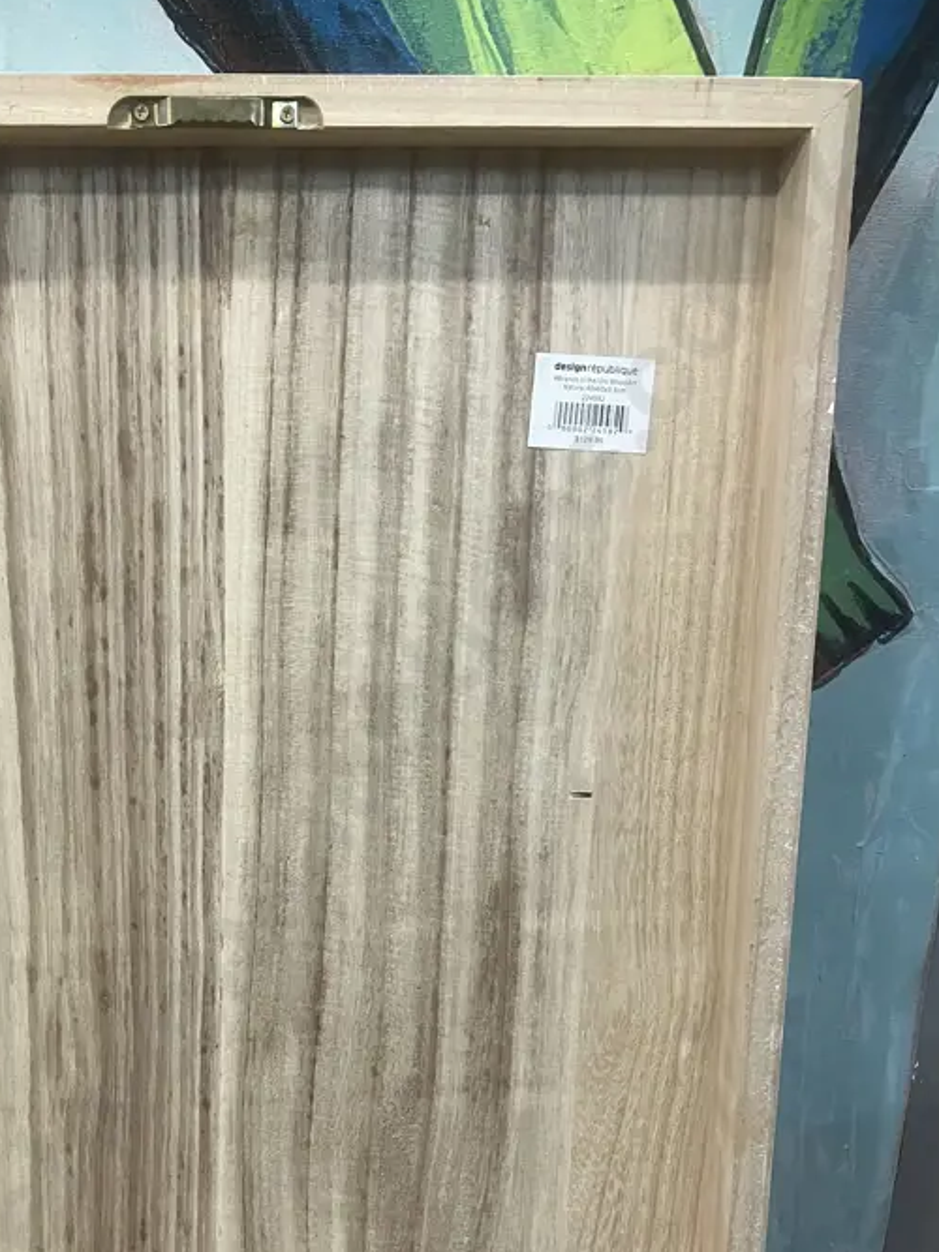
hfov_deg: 33.1
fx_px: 1556
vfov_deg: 42.7
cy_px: 918
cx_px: 257
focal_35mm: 43
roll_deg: +0.6
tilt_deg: -18.4
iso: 160
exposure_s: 1/50
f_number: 1.8
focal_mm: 3.99
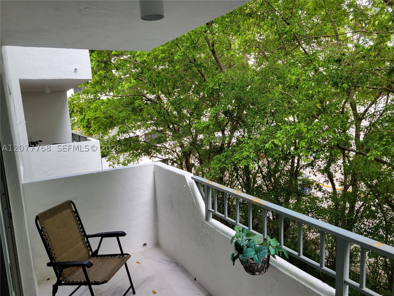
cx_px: 197
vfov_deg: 53.1
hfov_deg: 67.3
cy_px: 148
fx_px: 296
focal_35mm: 26
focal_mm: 5.4
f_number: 1.8
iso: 40
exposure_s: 1/184
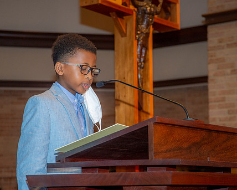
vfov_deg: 14.3
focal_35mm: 108
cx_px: 118
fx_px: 758
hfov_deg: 17.8
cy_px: 102
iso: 1600
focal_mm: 85
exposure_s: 1/200
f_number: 5.6
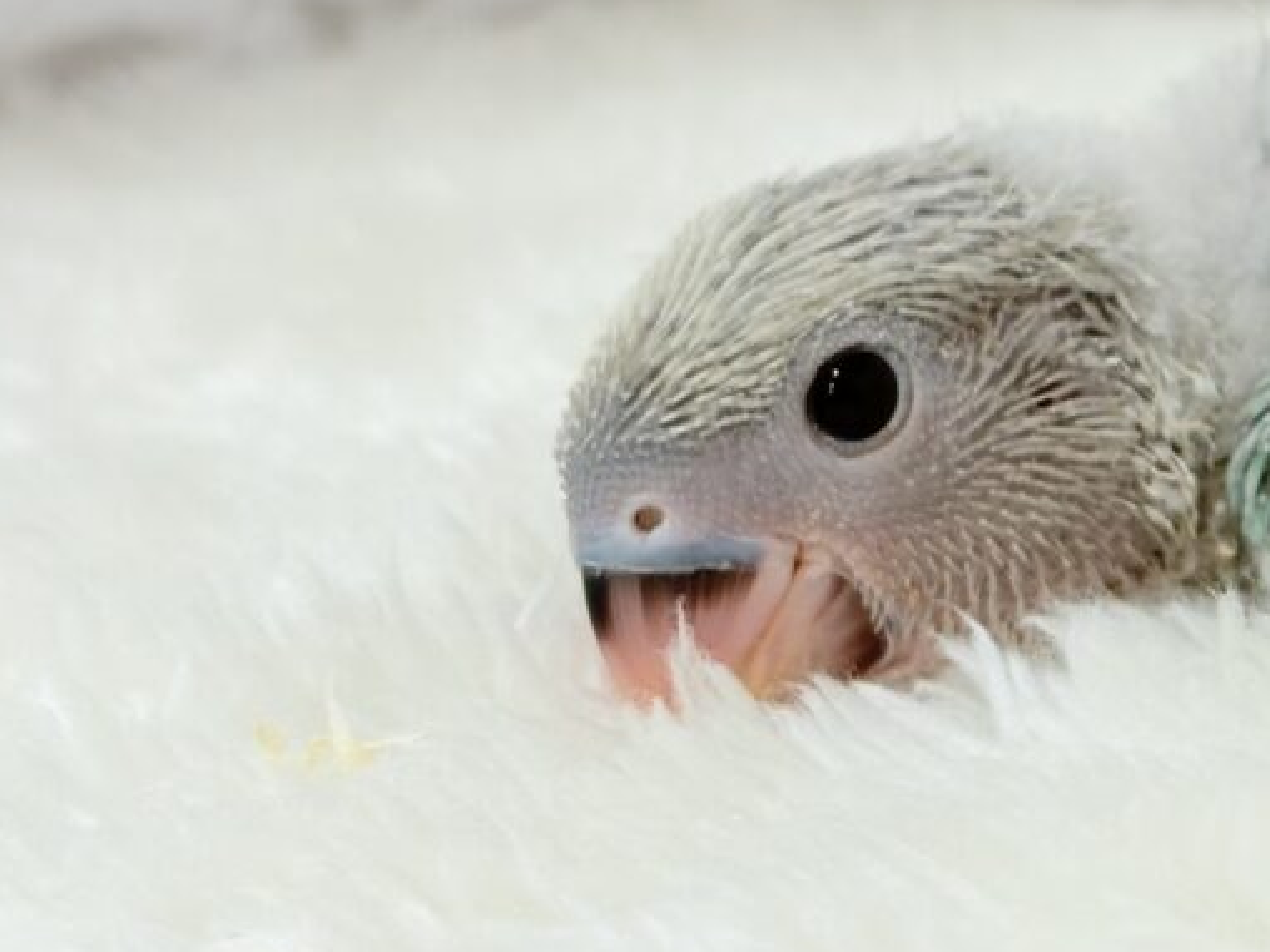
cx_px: 1475
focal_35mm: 123
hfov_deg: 15.5
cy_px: 303
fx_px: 4512
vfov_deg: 12.0
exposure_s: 1/50
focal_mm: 5.96
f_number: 1.6
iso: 32
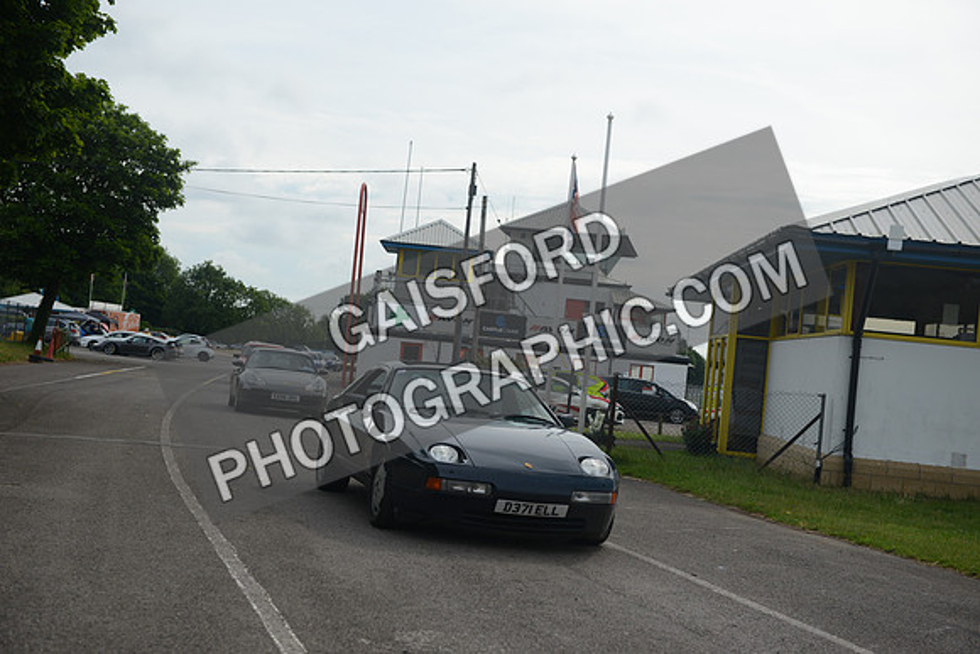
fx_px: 1361
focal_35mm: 50
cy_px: 327
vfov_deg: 27.0
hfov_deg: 39.6
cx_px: 490
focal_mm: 50
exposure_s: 1/1000
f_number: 5
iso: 450
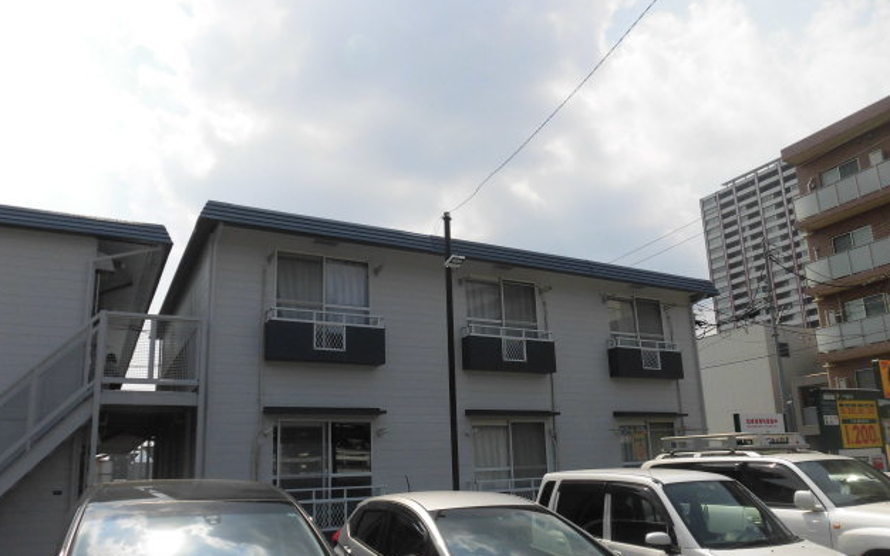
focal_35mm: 26
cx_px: 449
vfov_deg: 47.4
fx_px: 631
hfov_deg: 70.4
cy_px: 324
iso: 100
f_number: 7.8
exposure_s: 1/320
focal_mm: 4.3
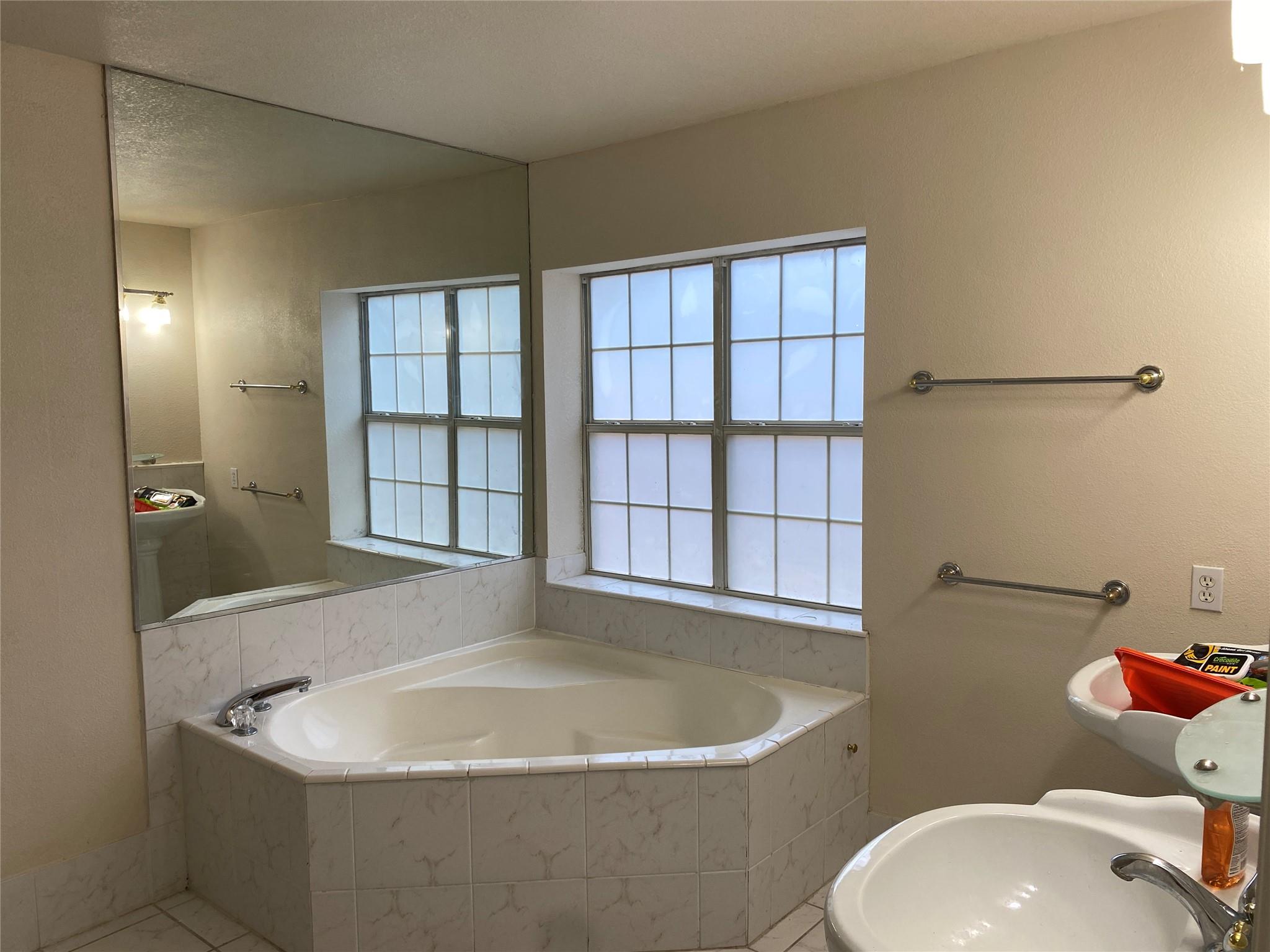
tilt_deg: -6.7
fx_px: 954
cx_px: 635
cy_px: 476
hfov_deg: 67.3
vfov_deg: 53.1
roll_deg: +1.3
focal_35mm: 26
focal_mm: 4.25
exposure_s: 1/120
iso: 50
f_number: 1.8
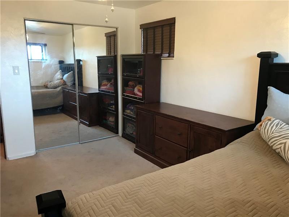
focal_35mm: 28
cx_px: 144
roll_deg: -0.5
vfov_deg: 49.7
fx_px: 234
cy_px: 108
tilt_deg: -9.5
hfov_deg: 63.4
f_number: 1.8
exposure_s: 1/15
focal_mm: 3.99
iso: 64
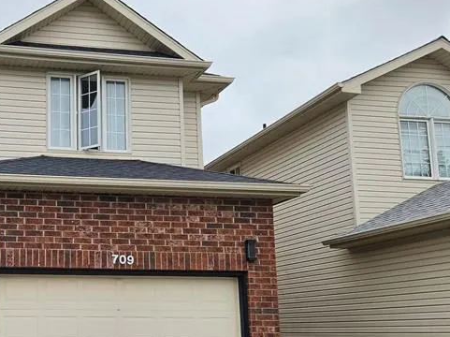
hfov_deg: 36.7
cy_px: 228
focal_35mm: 49
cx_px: 53
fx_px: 637
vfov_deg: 29.4
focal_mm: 5.4
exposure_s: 1/4661
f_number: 1.8
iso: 80
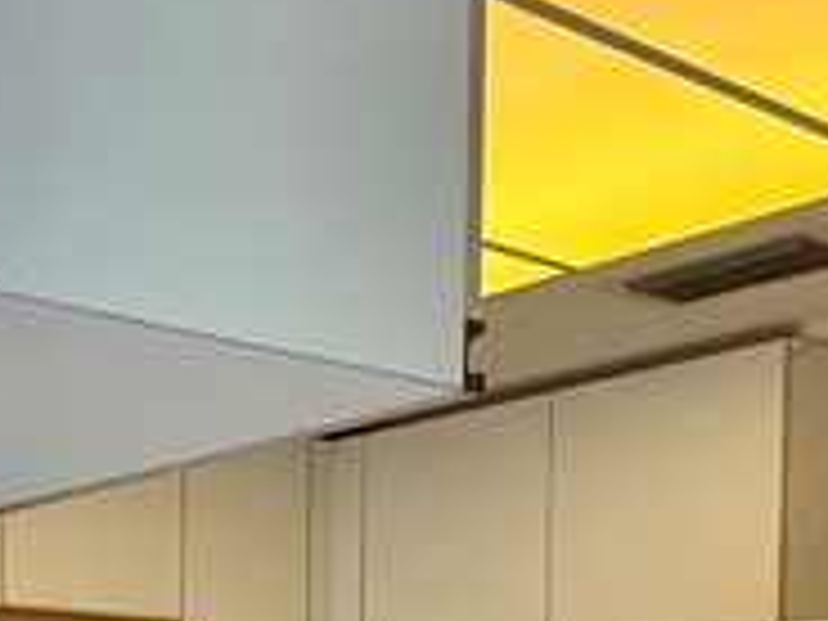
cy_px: 1012
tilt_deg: -6.2
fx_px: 1866
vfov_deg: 16.6
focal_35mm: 78
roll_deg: +0.0
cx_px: -72
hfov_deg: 23.5
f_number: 2.2
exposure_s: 1/120
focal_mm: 2.22
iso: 64
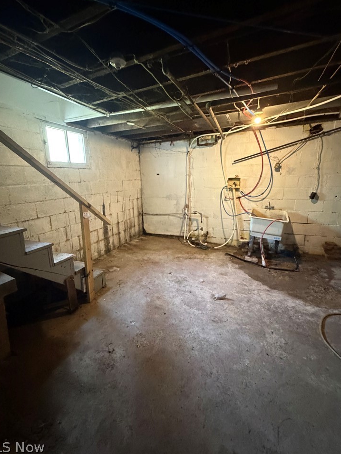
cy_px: 215
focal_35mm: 15
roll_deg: +1.6
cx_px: 162
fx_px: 197
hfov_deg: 81.7
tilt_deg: -10.0
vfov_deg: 98.1
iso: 1250
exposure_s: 1/40
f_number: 2.2
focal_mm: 2.22
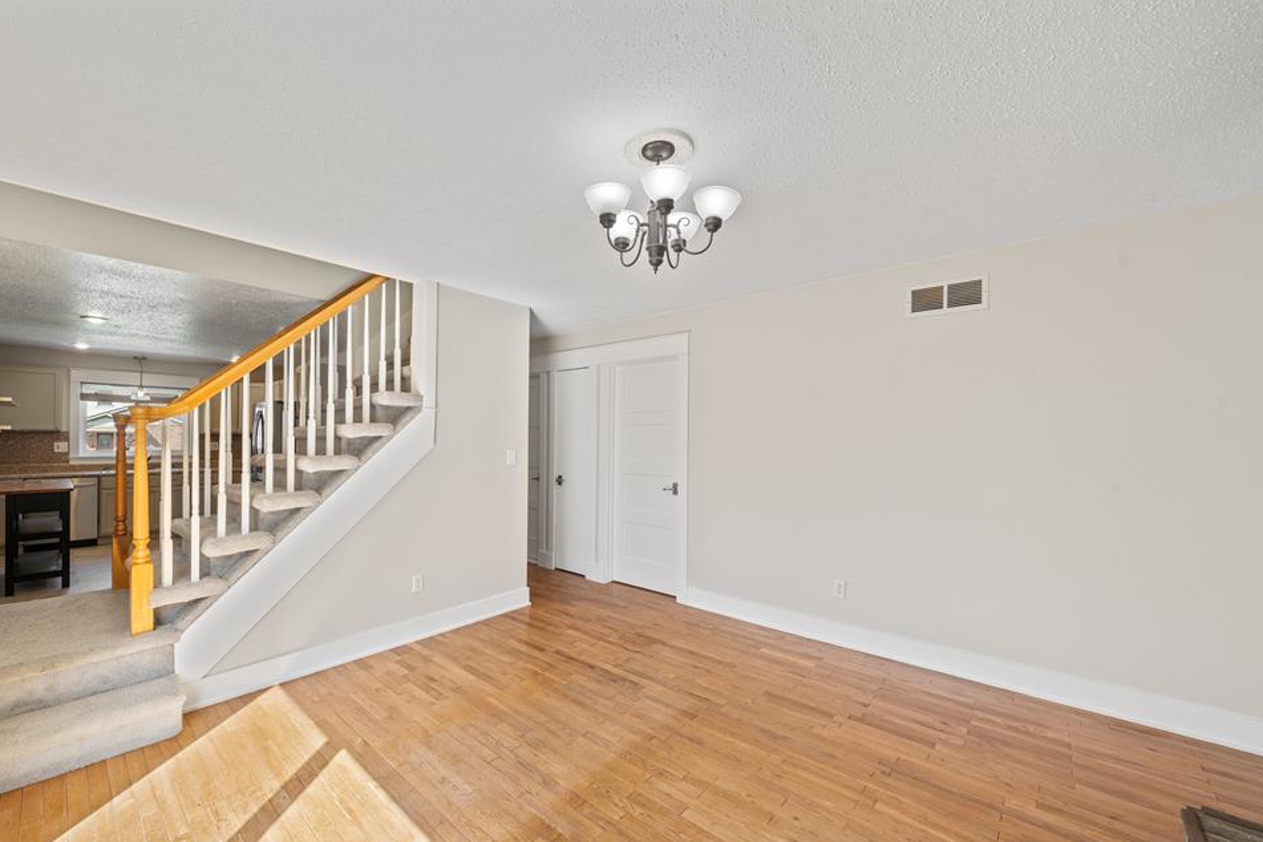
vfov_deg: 81.2
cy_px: 436
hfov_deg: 104.2
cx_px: 600
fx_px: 491
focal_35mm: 14
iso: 250
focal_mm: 13
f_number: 8
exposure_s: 1/10
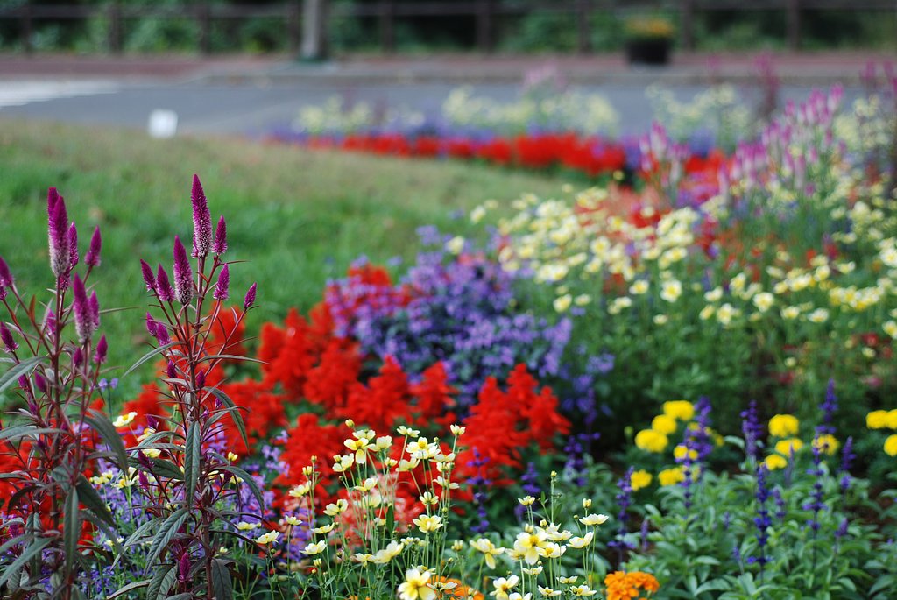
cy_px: 300
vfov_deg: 15.2
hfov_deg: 22.6
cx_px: 448
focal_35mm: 90
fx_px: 2245
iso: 200
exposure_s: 1/400
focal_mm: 60
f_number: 2.8
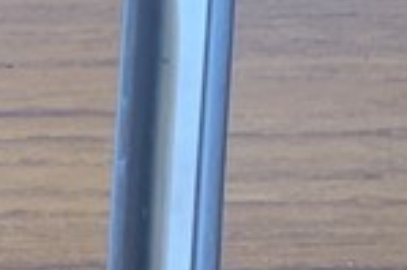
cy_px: 1017
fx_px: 2462
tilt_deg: -70.8
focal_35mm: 218
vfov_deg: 5.6
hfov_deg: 9.4
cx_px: 426
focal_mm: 4.25
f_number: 1.8
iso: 100
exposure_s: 1/61
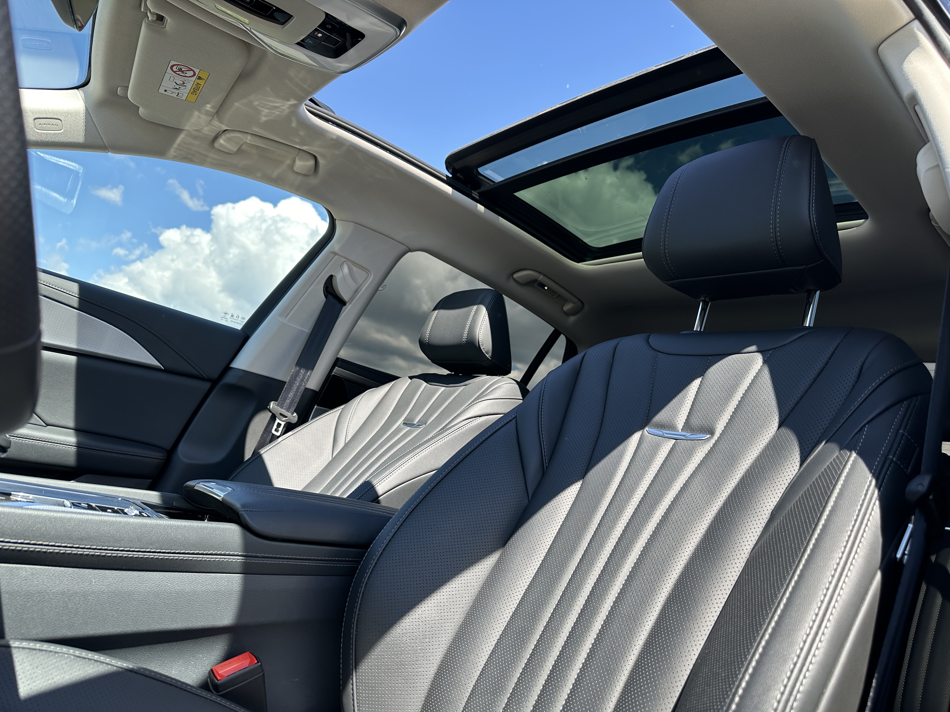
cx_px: 475
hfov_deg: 71.6
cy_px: 356
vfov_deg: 56.8
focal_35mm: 24
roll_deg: -12.7
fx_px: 659
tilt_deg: +12.4
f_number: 1.78
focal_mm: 6.86
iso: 80
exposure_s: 1/829
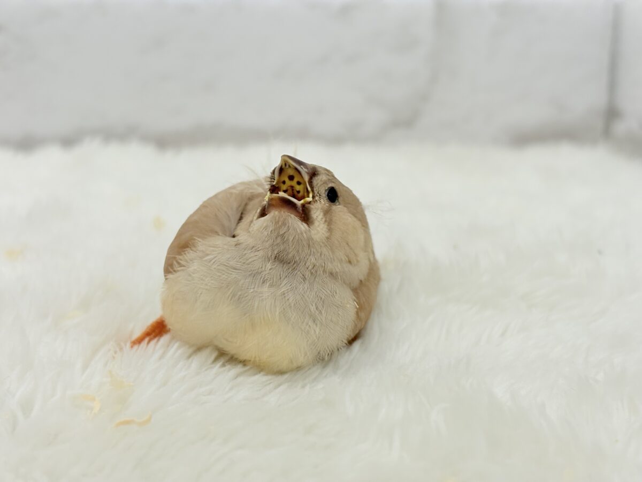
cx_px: 321
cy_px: 241
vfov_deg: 28.0
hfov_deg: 36.8
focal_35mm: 52
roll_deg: -0.5
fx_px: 964
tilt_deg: -17.1
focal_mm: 5.96
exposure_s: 1/214
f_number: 1.6
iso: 100
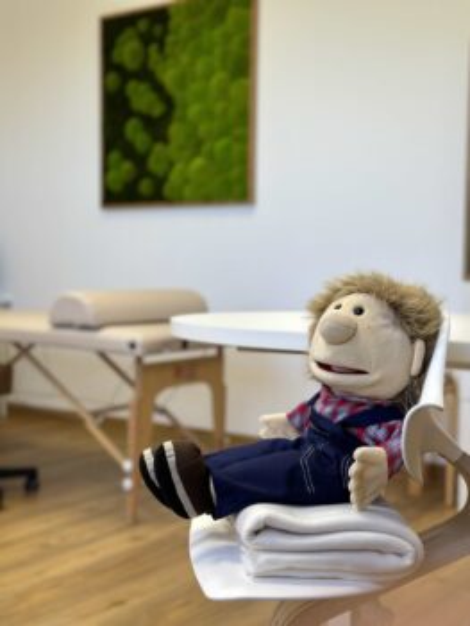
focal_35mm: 48
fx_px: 868
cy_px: 313
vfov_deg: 39.6
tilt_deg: -3.0
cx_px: 235
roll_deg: -0.6
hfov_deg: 30.3
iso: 64
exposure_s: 1/148
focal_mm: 6.86
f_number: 1.78
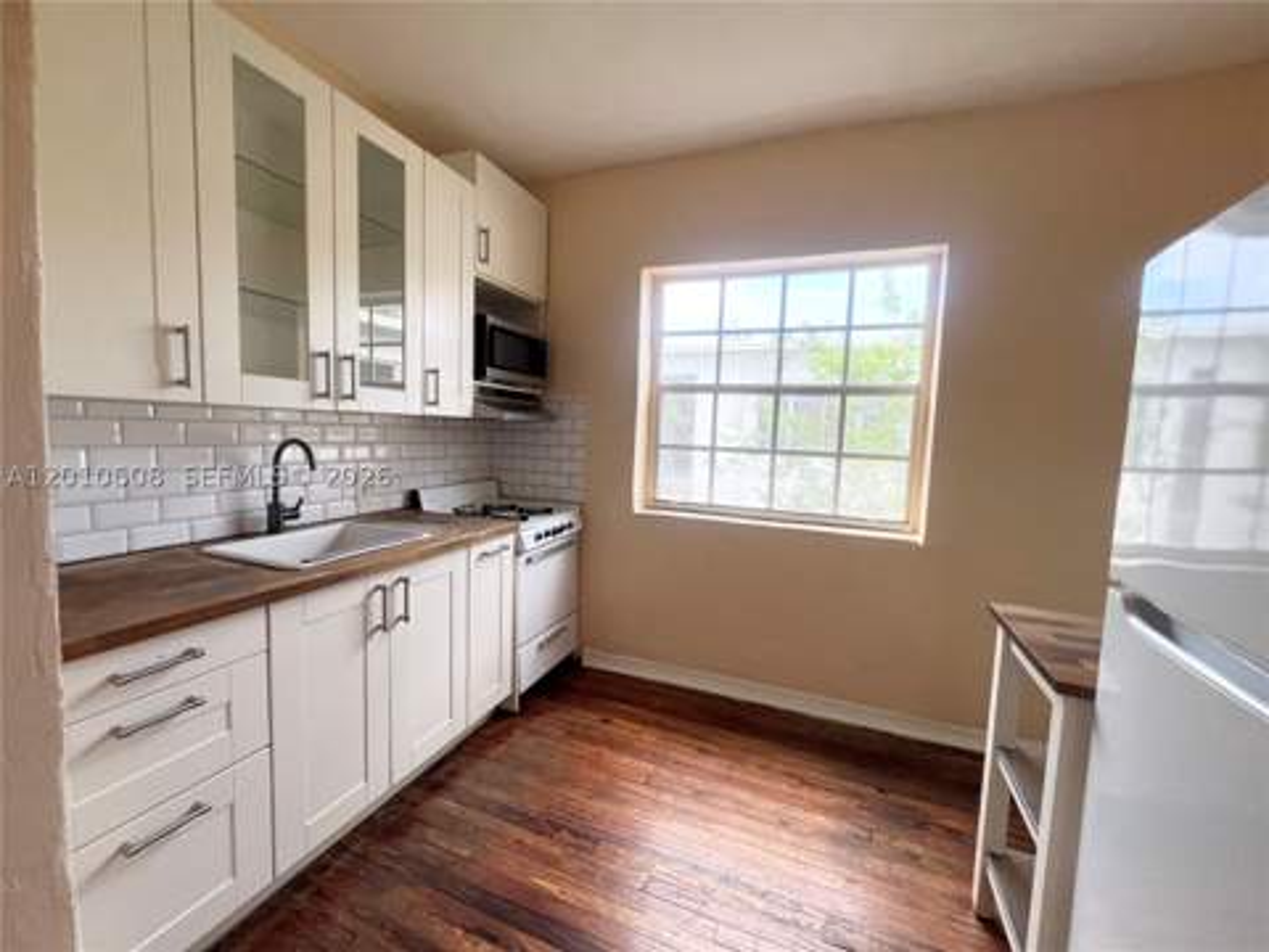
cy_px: 476
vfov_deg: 89.9
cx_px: 634
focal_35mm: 13
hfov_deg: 106.2
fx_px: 477
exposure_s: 1/120
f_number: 1.8
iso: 80
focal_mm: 1.57
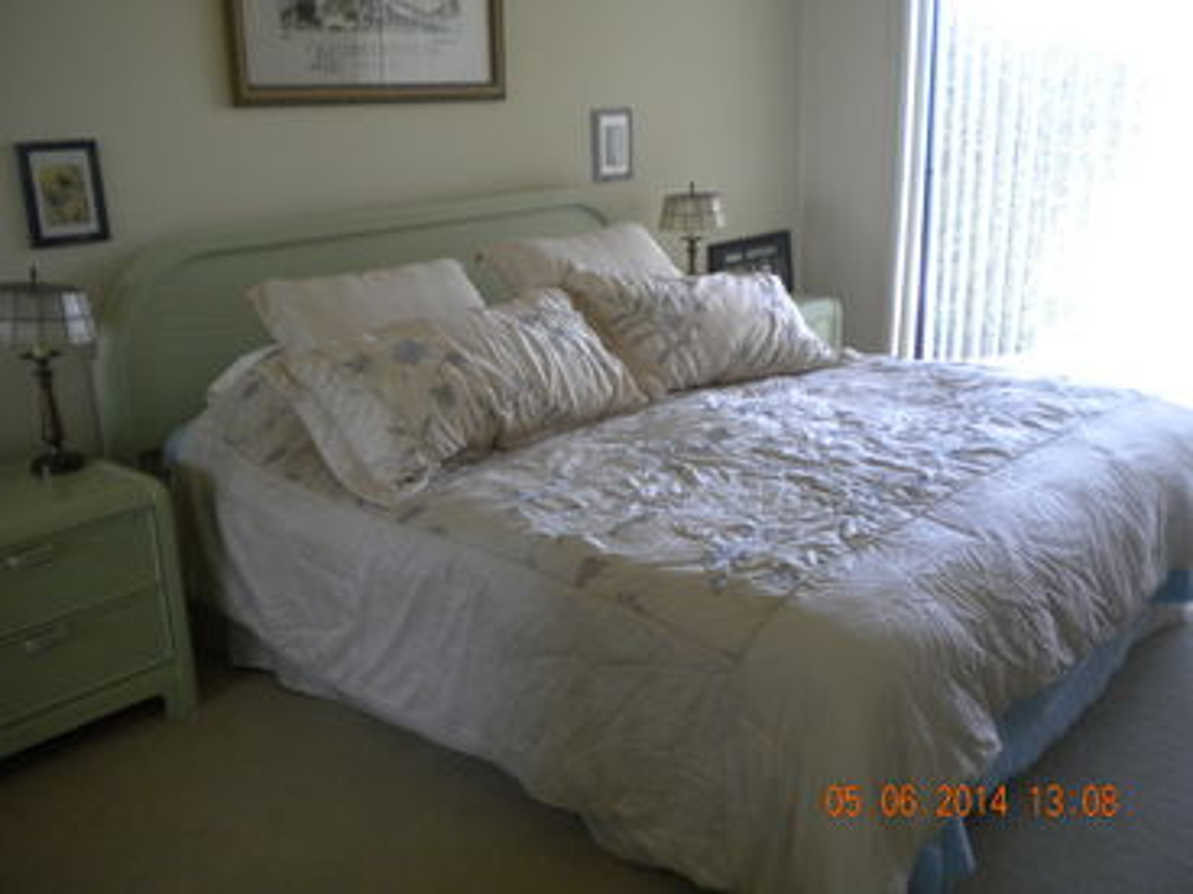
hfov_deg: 52.6
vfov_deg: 40.7
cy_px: 447
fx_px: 1206
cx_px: 596
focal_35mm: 35
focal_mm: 6.3
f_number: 3.1
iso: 237
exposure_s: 1/58.7
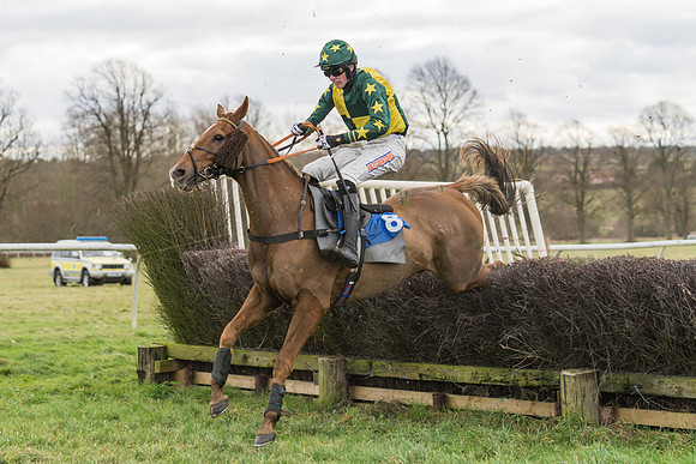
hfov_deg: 21.2
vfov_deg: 14.2
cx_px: 281
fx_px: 1860
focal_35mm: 96
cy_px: 196
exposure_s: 1/1000
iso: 400
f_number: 2.8
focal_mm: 70
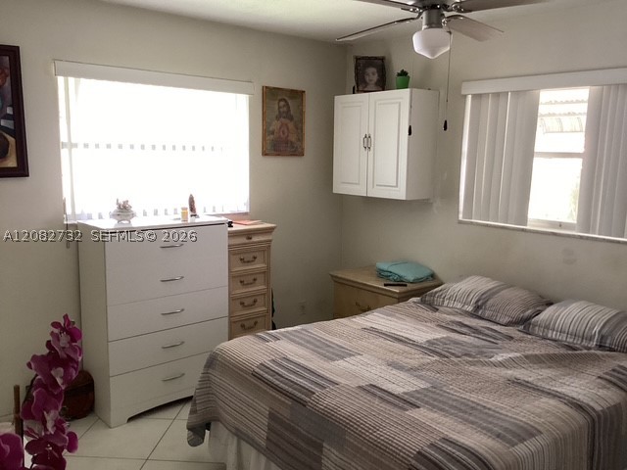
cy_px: 235
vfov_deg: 45.4
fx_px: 562
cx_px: 314
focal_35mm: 31
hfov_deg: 58.4
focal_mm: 3.3
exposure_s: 1/50
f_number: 2.4
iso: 125
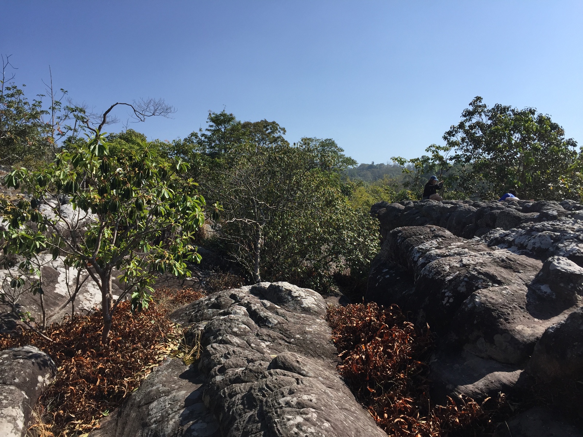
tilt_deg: +1.9
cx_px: 292
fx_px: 488
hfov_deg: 61.7
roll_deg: -0.3
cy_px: 218
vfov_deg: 48.2
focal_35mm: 29
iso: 32
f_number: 2.2
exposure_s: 1/2198
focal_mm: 4.15
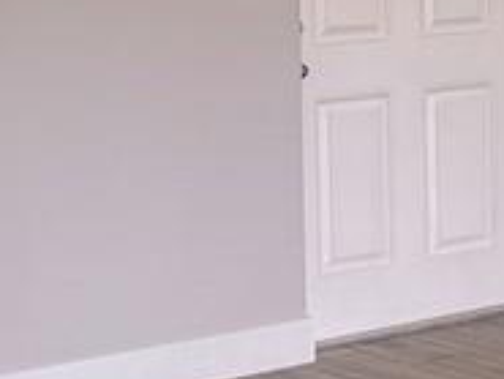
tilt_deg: -1.5
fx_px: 1938
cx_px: 1087
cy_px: -74
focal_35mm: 133
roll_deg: +1.1
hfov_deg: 12.5
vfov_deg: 11.0
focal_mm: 6.76
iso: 320
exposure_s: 1/120
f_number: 1.78
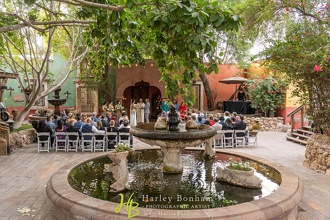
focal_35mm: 30
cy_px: 110
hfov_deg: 61.9
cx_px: 165
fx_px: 275
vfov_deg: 43.6
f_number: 4
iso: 800
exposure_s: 1/125
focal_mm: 30
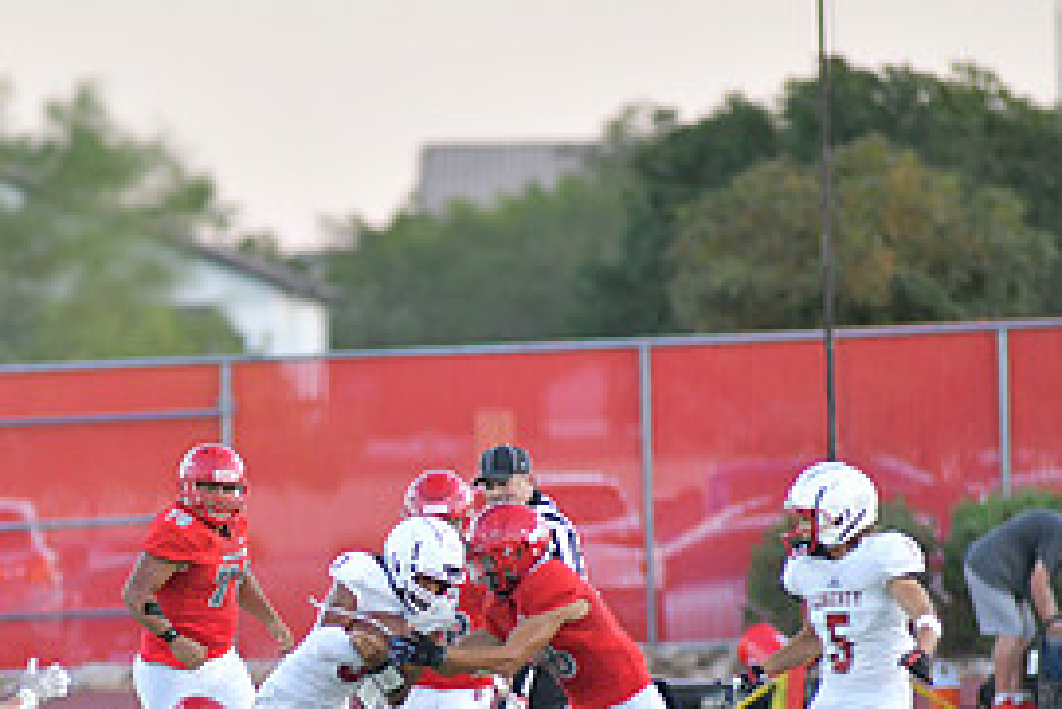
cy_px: 711
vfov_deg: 2.1
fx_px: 18948
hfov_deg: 3.2
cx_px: 290
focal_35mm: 642
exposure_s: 1/1250
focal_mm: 300
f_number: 3.5
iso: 2000
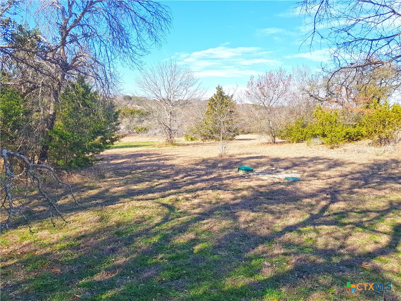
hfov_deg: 67.3
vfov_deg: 53.1
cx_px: 200
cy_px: 150
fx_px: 301
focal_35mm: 26
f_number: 1.7
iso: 40
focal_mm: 4.2
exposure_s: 1/1640
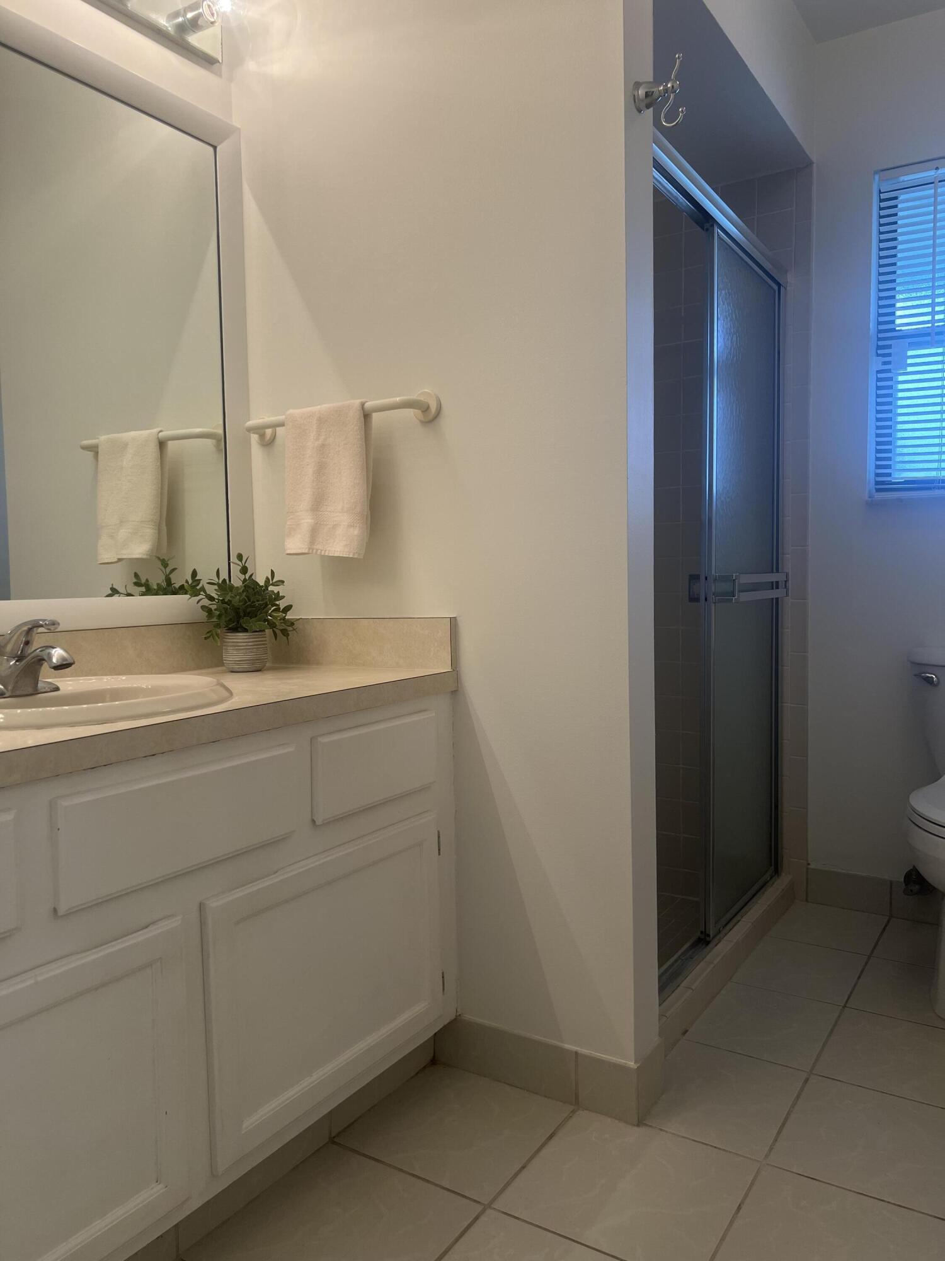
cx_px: 472
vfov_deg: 67.3
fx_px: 946
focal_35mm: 26
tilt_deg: -2.4
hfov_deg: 53.1
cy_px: 630
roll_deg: +1.1
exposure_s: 1/120
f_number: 1.5
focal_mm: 5.7
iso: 40
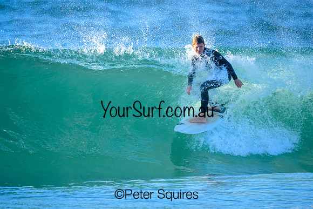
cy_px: 109
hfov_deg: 1.9
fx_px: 9216
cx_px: 152
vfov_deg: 1.3
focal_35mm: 1060
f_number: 6.3
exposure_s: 1/2000
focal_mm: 800
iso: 1250
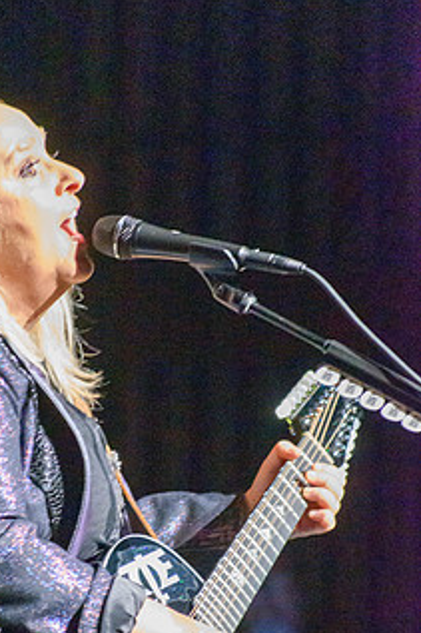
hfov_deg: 3.1
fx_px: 7849
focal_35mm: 447
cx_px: 128
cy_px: 427
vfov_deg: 4.6
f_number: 5.6
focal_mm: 210
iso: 12800
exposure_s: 1/200
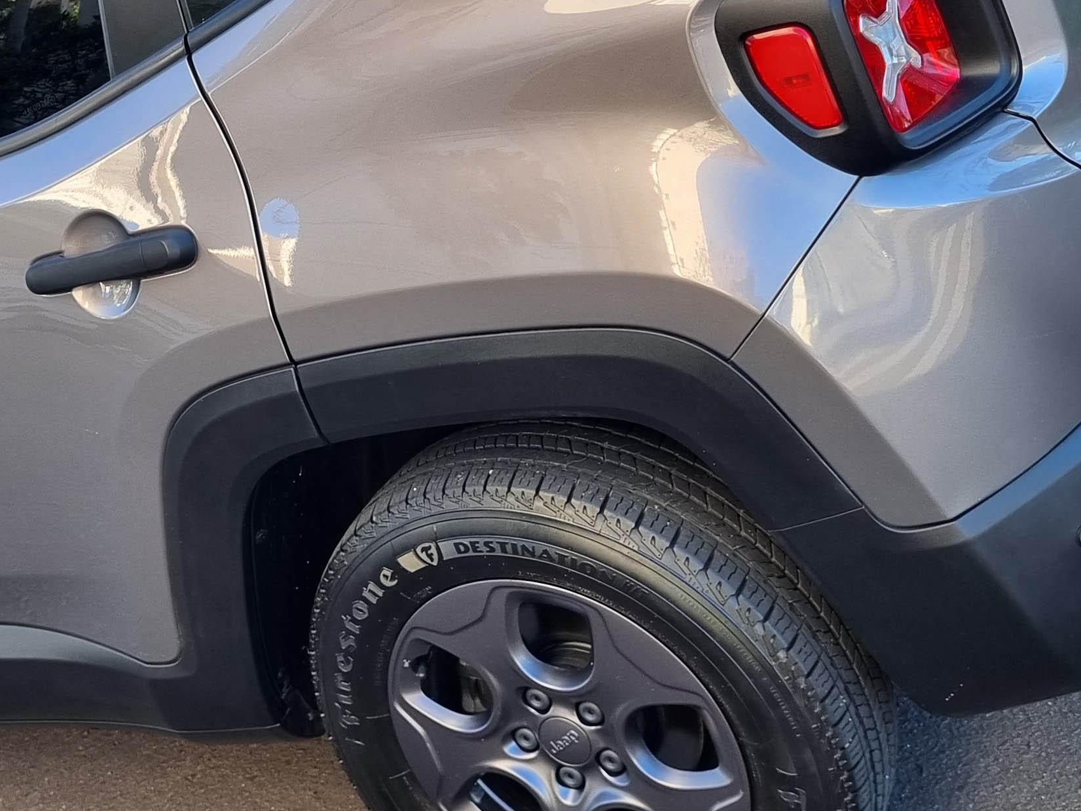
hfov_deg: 30.3
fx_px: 1967
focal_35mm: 63
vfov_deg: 22.8
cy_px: 106
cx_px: 284
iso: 50
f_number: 1.8
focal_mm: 5.4
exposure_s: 1/135
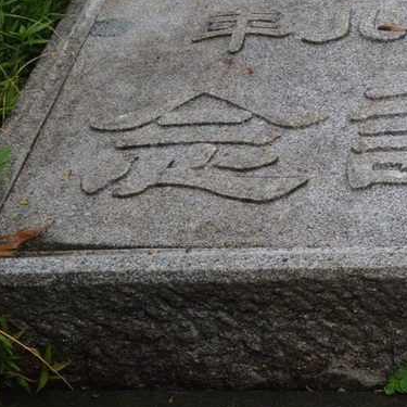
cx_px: 558
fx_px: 1410
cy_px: 126
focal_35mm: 106
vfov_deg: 16.4
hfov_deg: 15.5
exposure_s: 1/200
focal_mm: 26
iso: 400
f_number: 7.1
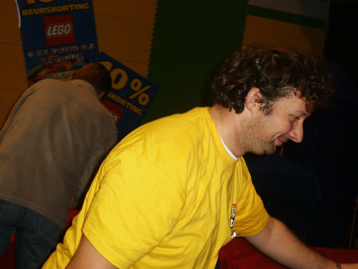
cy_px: 108
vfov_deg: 22.5
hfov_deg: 29.8
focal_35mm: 65
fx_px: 672
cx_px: 181
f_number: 3.6
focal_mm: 9.99
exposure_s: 1/45
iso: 200
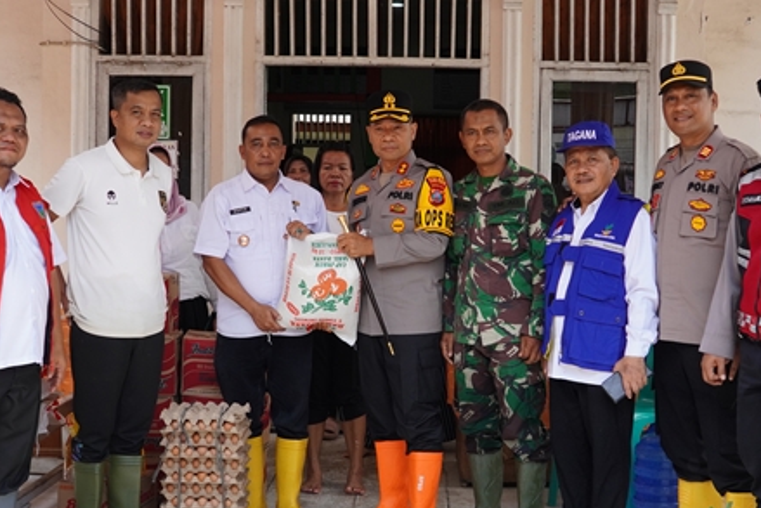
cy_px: 290
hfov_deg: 36.4
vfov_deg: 24.7
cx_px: 400
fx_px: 1157
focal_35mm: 55
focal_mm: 25
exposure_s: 1/640
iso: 640
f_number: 5
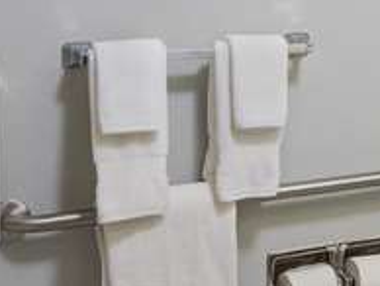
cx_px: 463
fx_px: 890
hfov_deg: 22.1
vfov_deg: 18.1
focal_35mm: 81
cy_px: 56
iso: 100
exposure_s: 1/1.25
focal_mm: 16
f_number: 8
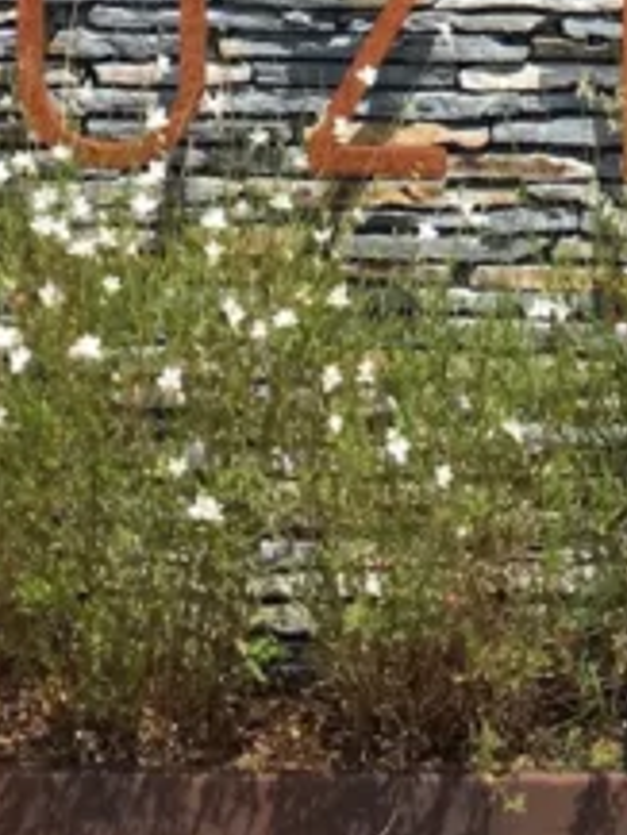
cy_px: -854
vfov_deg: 12.6
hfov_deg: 10.8
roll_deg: +0.3
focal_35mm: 137
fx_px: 3305
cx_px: 589
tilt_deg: +3.6
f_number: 2.2
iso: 25
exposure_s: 1/1026
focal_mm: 4.15
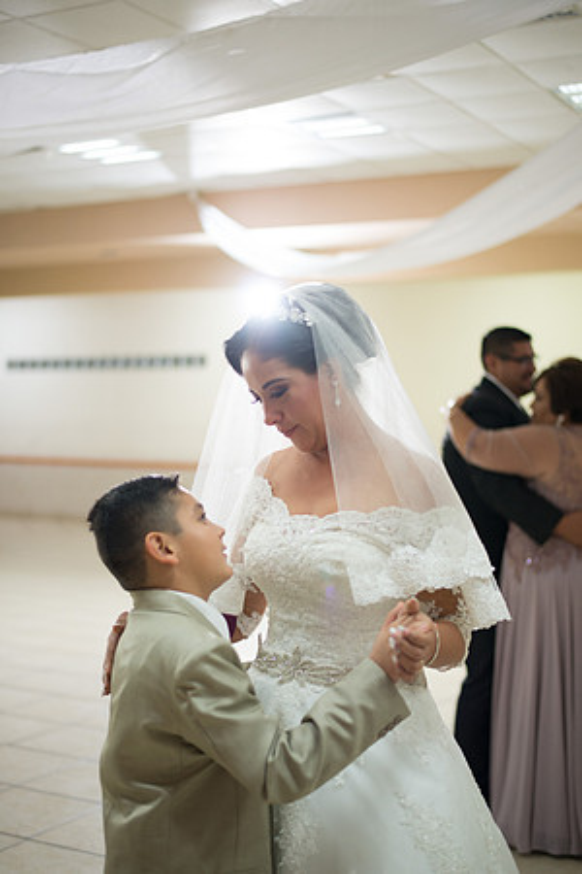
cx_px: 291
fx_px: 1212
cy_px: 437
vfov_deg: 39.6
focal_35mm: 50
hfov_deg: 27.0
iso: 1000
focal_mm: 50
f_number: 1.8
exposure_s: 1/160
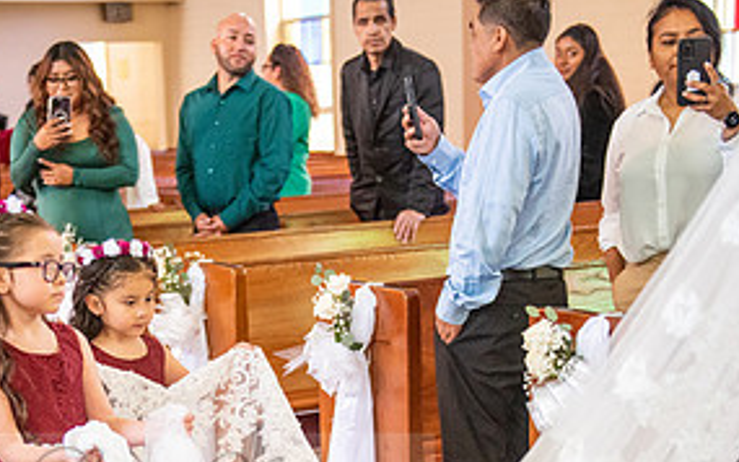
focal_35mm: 87
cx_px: 215
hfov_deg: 23.6
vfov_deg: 14.7
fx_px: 1752
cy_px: 494
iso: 2000
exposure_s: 1/250
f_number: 2.8
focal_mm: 42
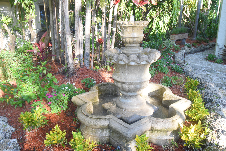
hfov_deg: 61.9
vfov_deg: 43.6
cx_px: 113
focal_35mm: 30
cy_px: 76
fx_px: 188
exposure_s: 1/125
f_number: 5.6
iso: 400
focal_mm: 20
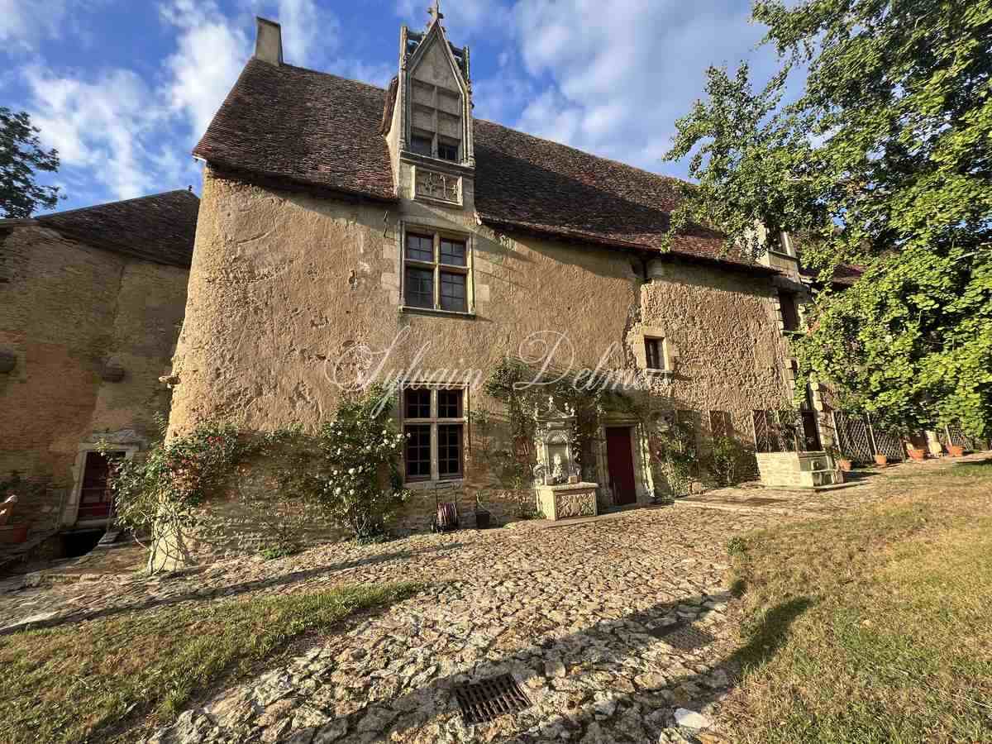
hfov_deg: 106.2
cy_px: 372
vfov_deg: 89.9
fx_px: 373
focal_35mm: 13
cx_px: 496
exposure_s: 1/346
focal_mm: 1.57
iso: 32
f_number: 1.8
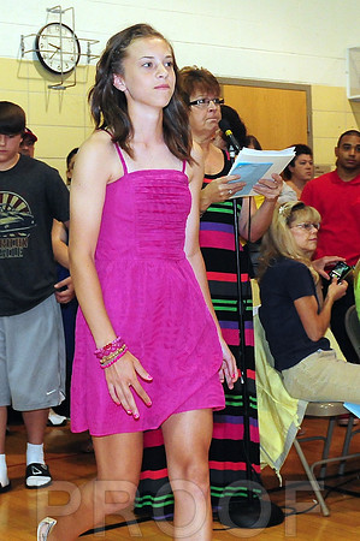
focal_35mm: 36
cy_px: 270
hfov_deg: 36.8
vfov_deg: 53.2
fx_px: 541
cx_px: 180
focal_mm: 24
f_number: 3.2
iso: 1600
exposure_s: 1/250
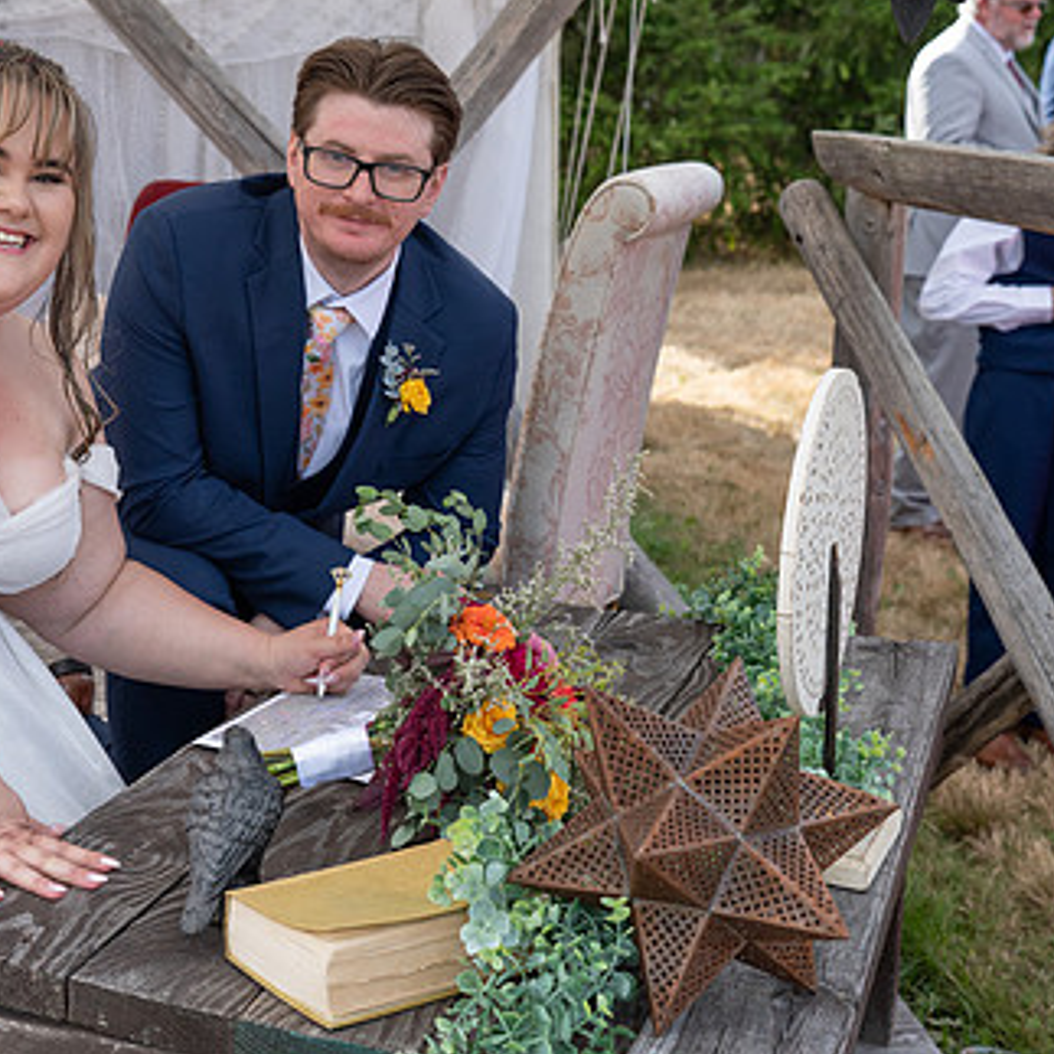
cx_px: 245
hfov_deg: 29.0
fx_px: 1998
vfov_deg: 29.5
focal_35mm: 58
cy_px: 432
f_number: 5
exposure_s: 1/640
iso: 400
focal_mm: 38
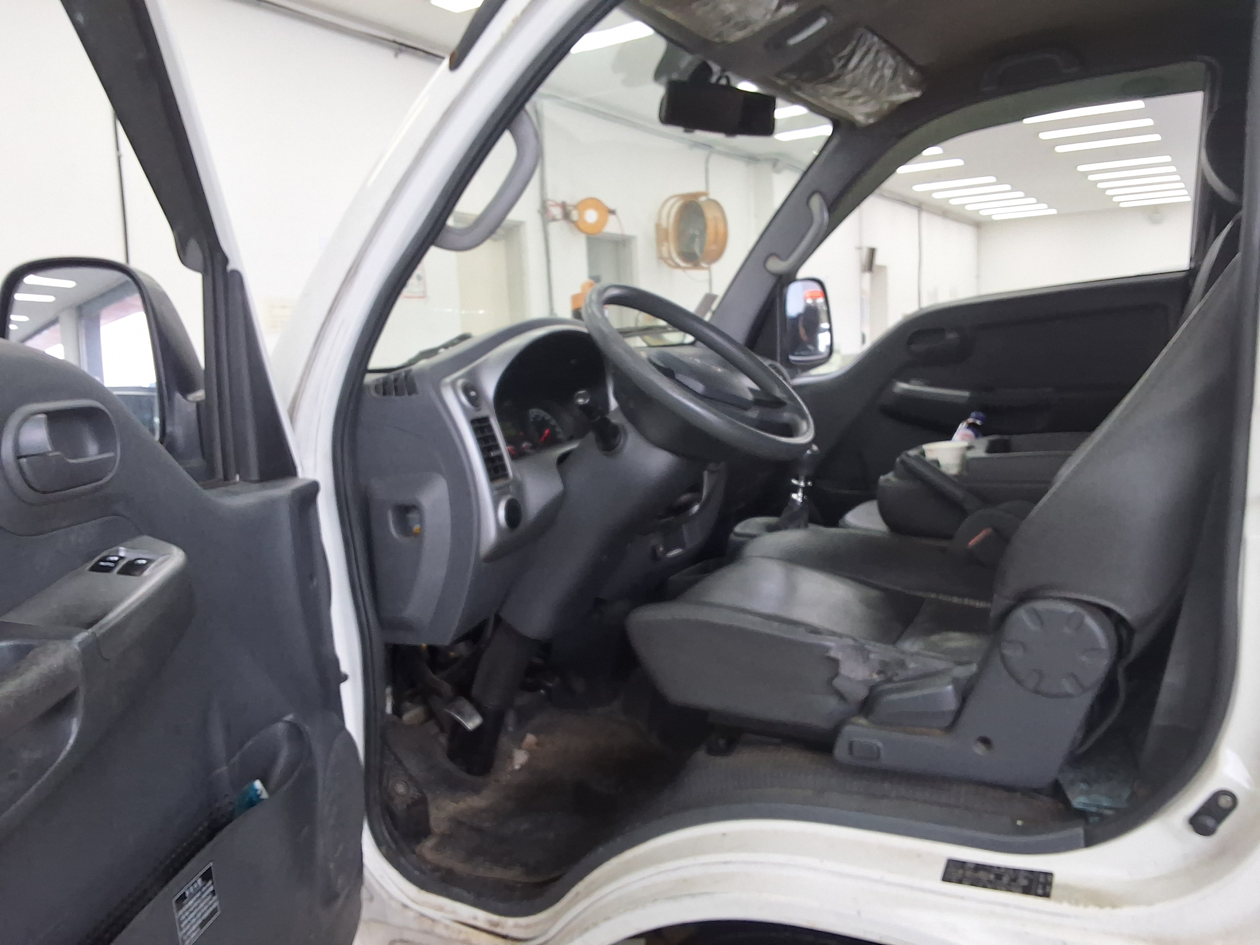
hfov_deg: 63.4
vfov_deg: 49.7
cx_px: 630
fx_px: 1019
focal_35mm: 28
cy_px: 472
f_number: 1.9
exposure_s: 1/120
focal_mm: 2.91
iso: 50
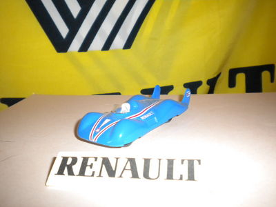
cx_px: 138
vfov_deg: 40.7
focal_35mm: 35
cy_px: 104
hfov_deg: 52.6
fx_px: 279
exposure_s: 1/30
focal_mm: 6.3
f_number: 3.1
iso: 400
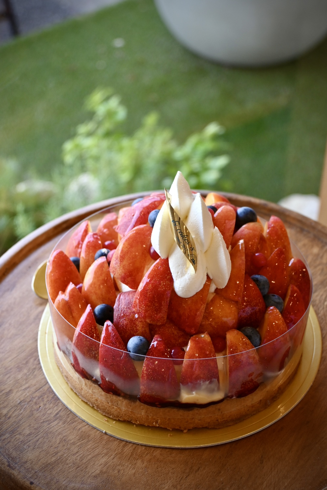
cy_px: 245
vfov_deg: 34.2
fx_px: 797
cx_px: 164
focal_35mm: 58
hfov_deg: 23.2
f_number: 5.6
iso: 400
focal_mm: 39
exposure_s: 1/125
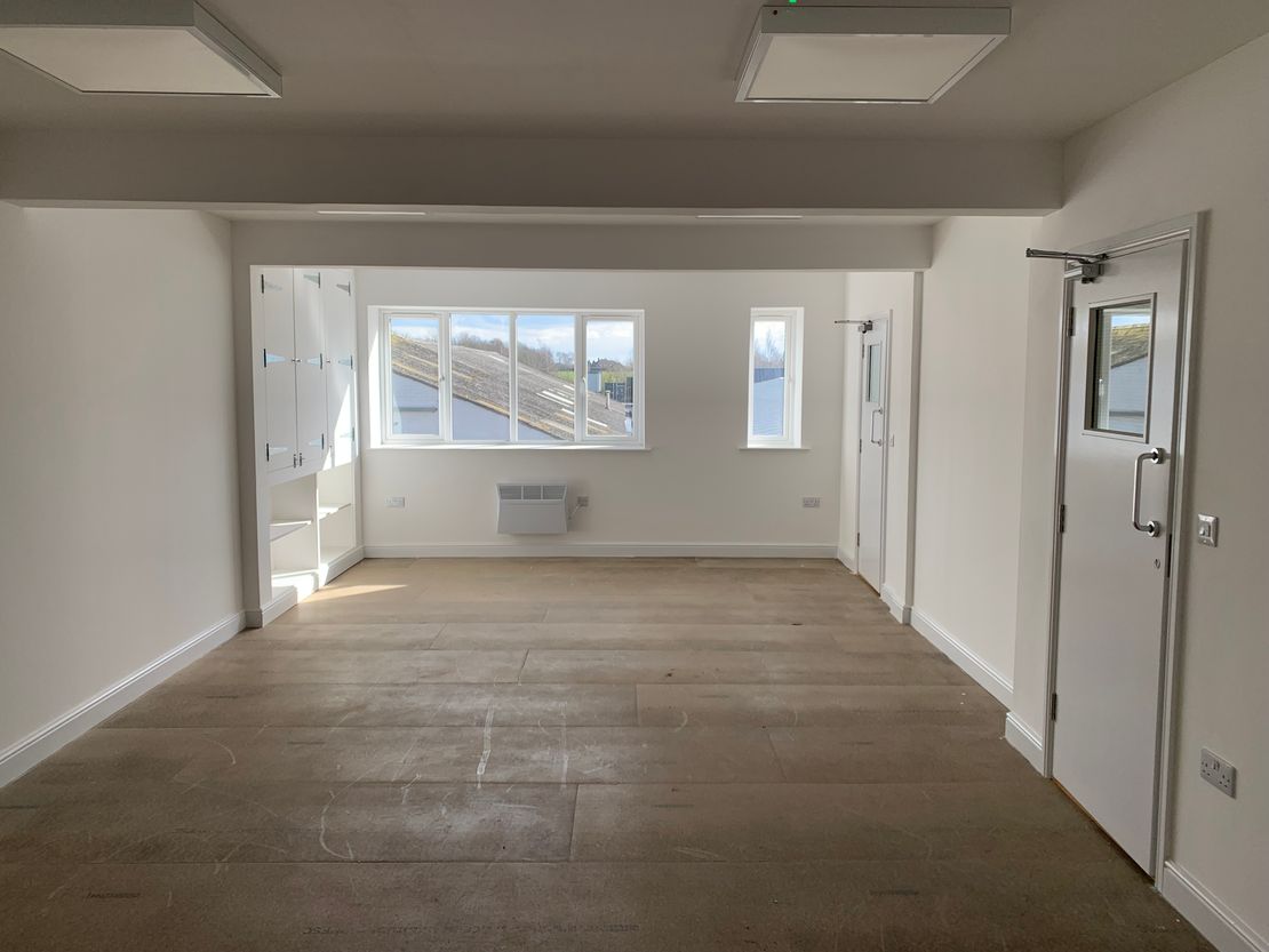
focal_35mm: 26
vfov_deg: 53.1
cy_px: 476
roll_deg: -0.5
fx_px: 953
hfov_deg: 67.3
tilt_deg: -4.9
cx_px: 634
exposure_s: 1/325
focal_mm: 4.25
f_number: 1.8
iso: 25
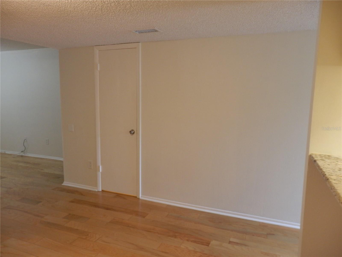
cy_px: 128
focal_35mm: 25
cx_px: 171
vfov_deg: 54.9
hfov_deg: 69.4
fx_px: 247
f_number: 3
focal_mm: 4.5
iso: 200
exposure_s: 1/30
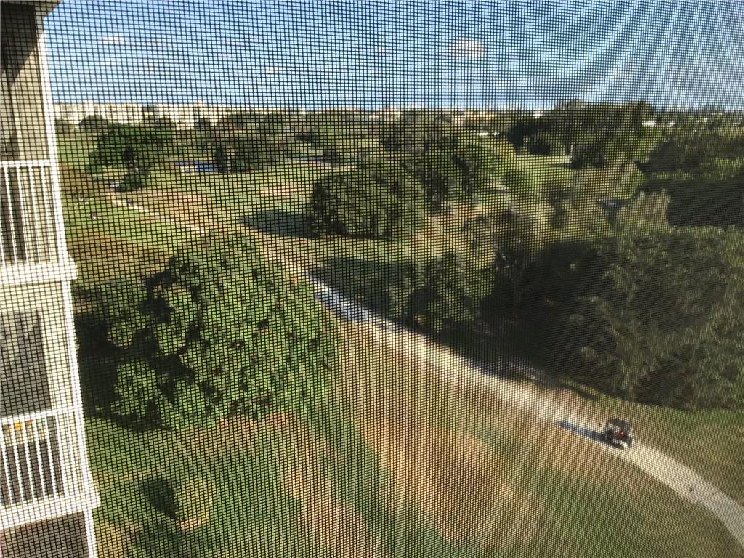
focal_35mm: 31
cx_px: 372
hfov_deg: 58.4
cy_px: 279
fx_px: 666
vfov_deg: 45.4
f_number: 2.4
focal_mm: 3.3
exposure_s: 1/590
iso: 25
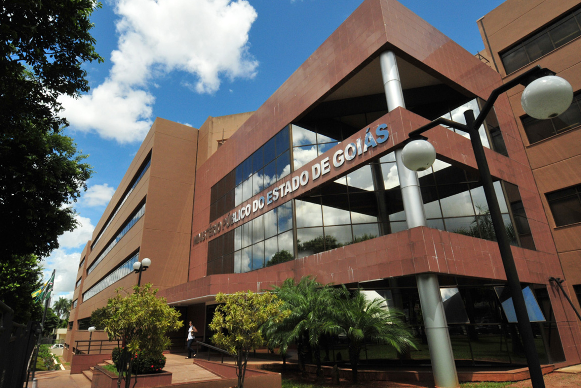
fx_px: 323
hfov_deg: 83.7
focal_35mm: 20
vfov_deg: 61.9
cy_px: 193
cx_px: 259
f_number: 13
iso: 640
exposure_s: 1/640
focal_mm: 12
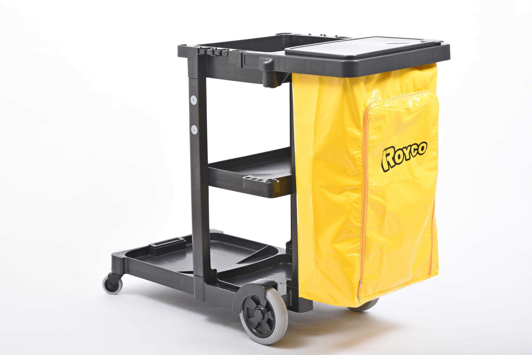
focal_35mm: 78
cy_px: 178
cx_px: 266
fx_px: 1153
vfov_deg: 17.5
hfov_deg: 26.0
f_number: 10
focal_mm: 78
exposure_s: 1/125
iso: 320
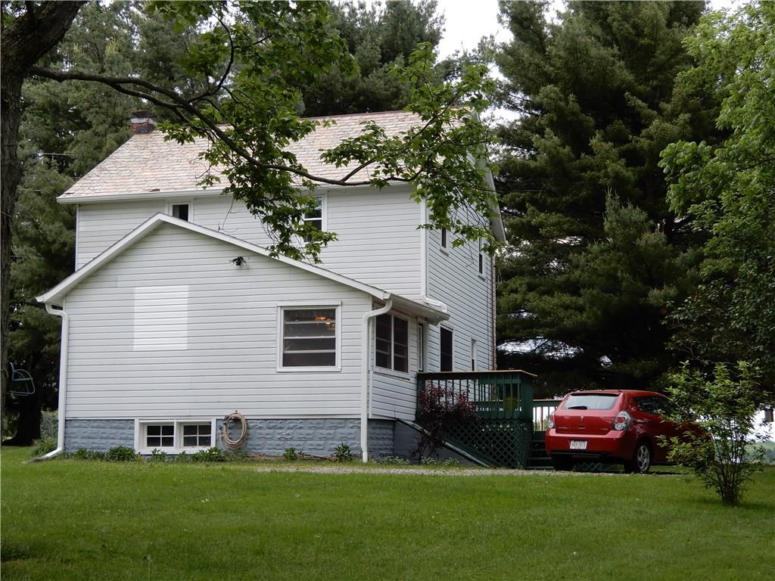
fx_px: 1276
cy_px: 290
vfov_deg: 25.7
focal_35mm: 57
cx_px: 388
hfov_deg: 33.8
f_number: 4.5
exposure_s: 1/50
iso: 80
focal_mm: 10.2
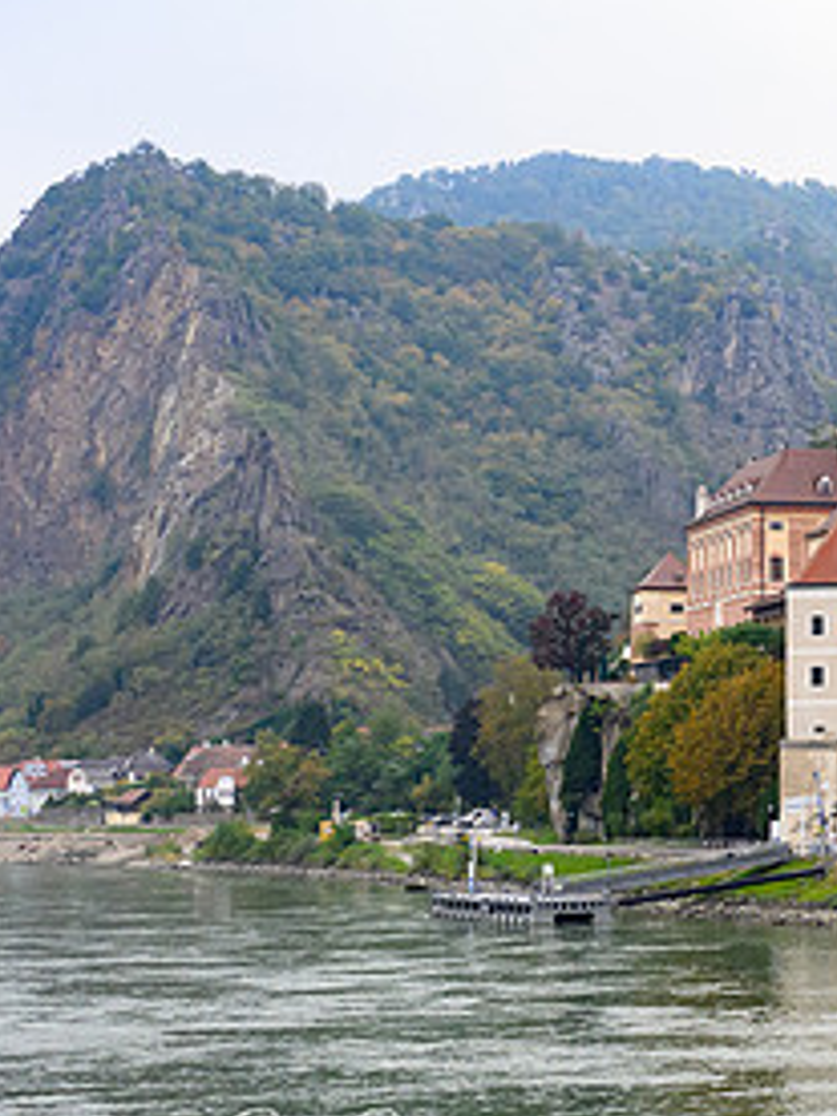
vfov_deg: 21.1
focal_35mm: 93
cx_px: 1128
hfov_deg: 15.1
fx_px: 2998
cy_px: 477
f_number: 8
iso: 1250
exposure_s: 1/400
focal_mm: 31
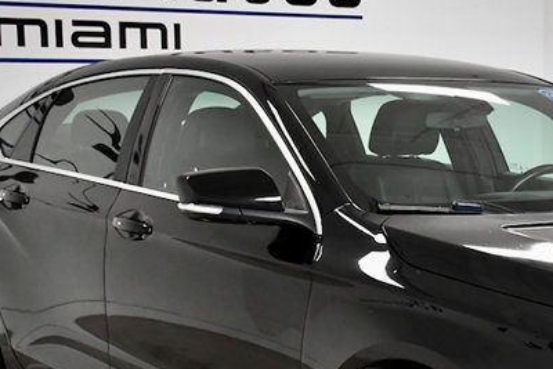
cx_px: 478
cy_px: 324
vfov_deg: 15.6
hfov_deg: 22.9
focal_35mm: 87
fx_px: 1337
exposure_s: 1/1250
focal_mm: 23
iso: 2500
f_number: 4
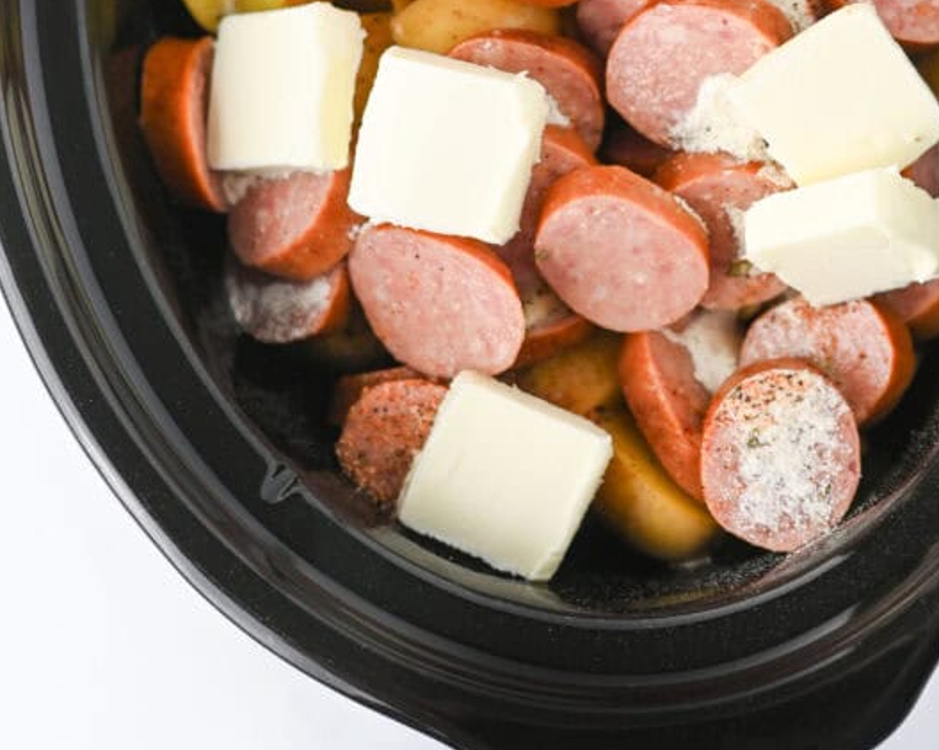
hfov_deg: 21.0
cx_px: 584
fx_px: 2528
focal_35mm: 91
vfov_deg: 16.5
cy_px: -41
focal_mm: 50
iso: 400
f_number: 4
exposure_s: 1/125
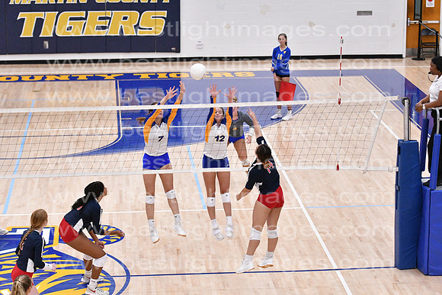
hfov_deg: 19.5
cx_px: 221
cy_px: 148
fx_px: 1289
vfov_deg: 13.0
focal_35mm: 105
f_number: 3.2
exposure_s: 1/1000
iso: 6400
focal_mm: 70
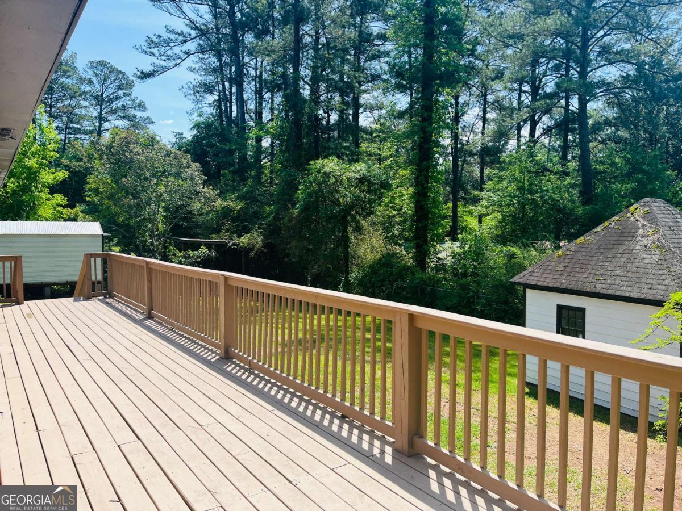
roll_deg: +0.6
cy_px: 256
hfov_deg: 67.3
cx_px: 341
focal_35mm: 26
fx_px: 512
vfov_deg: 53.1
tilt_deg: -3.6
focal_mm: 5.1
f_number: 1.6
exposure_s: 1/1748
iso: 50
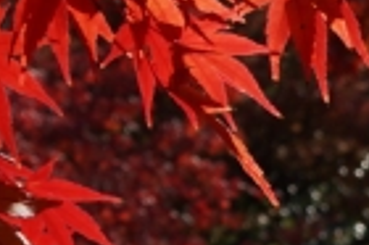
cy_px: -519
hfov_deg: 10.0
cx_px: -311
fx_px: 1976
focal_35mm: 193
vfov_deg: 6.4
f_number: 8
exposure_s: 1/640
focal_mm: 18
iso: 200
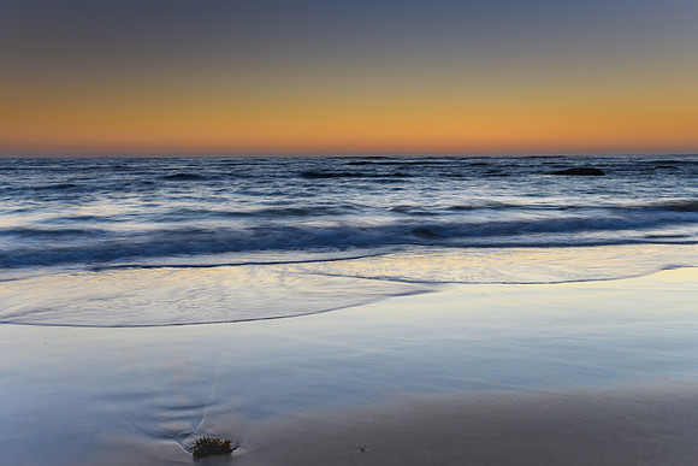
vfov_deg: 35.8
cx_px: 351
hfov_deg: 51.6
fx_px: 722
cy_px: 232
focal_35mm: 37
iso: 200
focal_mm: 24
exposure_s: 1
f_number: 8
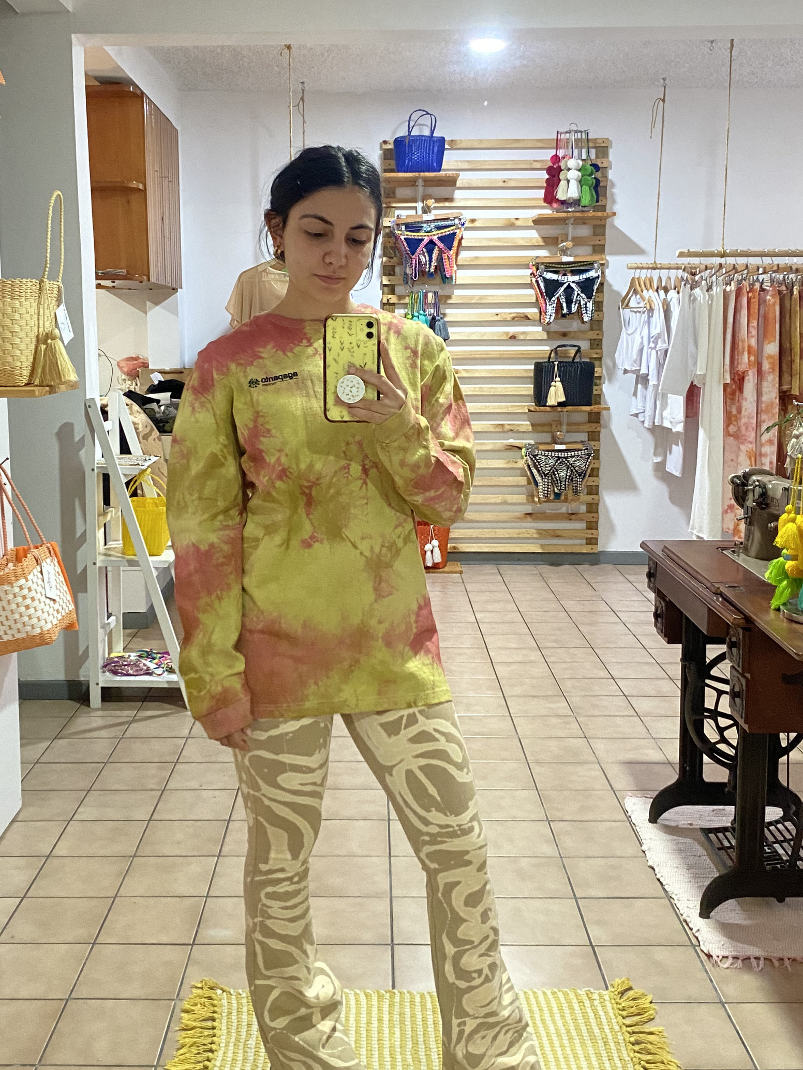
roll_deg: +1.6
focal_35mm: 38
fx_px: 1175
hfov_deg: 37.7
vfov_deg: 48.9
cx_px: 346
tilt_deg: -8.2
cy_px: 499
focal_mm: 4.25
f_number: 1.8
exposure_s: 1/40
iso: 400
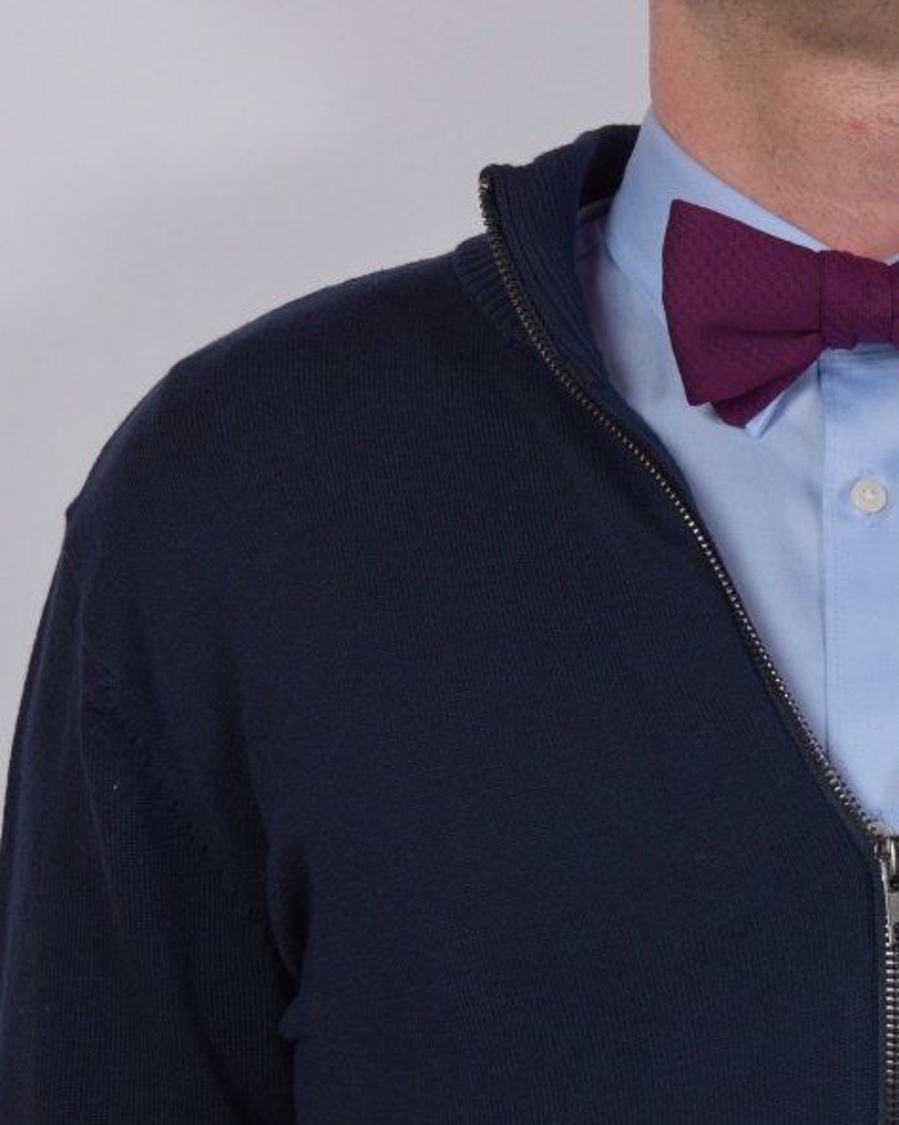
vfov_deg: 25.1
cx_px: 842
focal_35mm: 76
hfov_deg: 19.7
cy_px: 621
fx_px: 2529
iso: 200
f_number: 8
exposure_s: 1/100
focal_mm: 32
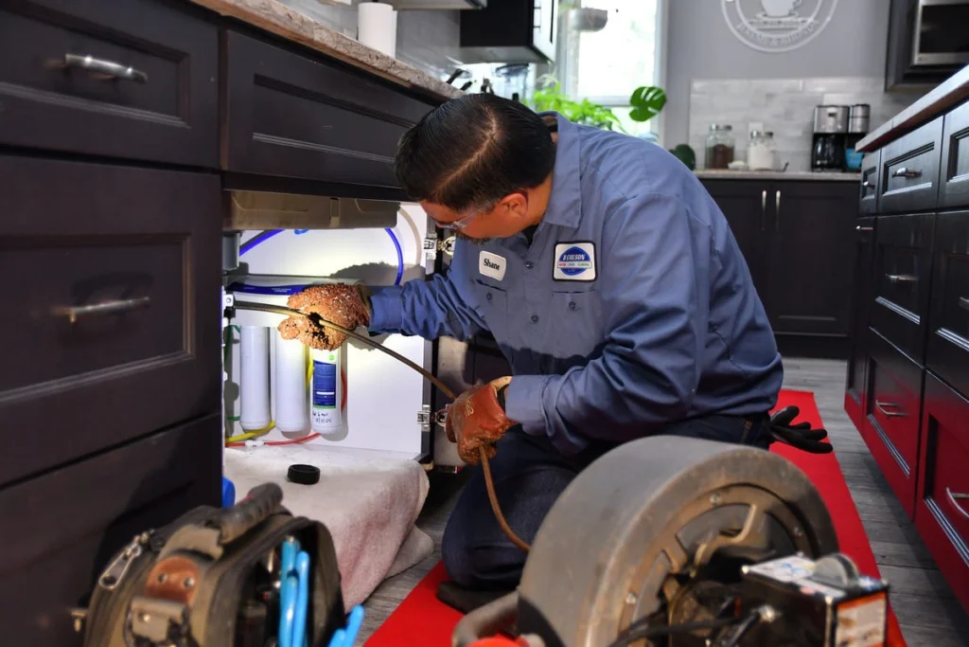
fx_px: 1090
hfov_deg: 47.9
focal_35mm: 40
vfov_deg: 33.0
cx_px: 484
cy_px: 324
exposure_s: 1/400
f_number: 2.8
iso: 500
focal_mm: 27
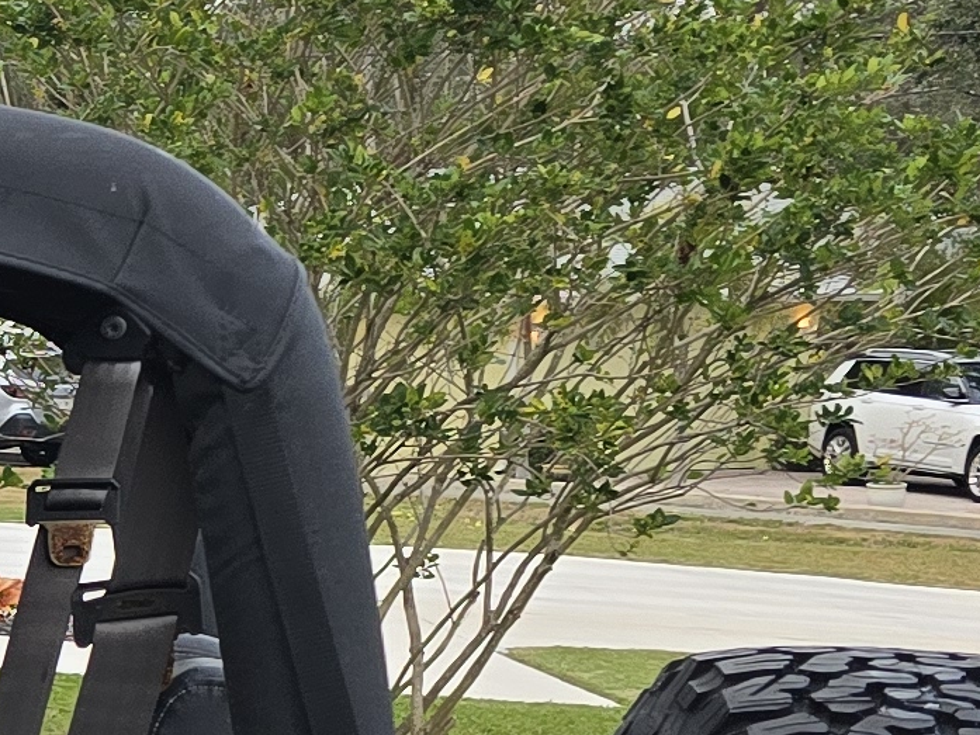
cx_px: -1275
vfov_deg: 10.9
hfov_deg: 12.3
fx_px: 3738
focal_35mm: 132
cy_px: 1023
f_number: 1.7
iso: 80
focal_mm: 6.3
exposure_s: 1/180
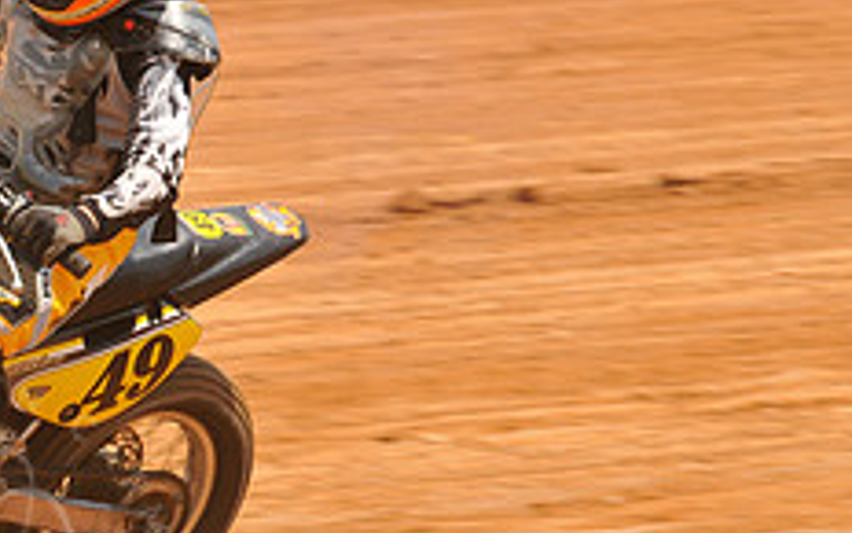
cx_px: -44
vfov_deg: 2.5
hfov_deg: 4.1
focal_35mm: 515
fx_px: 11964
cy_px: 259
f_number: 9
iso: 200
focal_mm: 135
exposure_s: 1/400
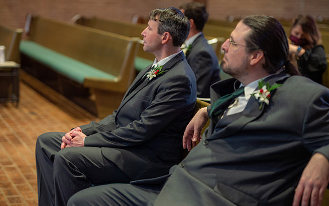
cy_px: 107
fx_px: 906
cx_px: 164
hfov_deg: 20.6
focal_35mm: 101
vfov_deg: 13.0
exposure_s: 1/100
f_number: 2.8
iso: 1250
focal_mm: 98
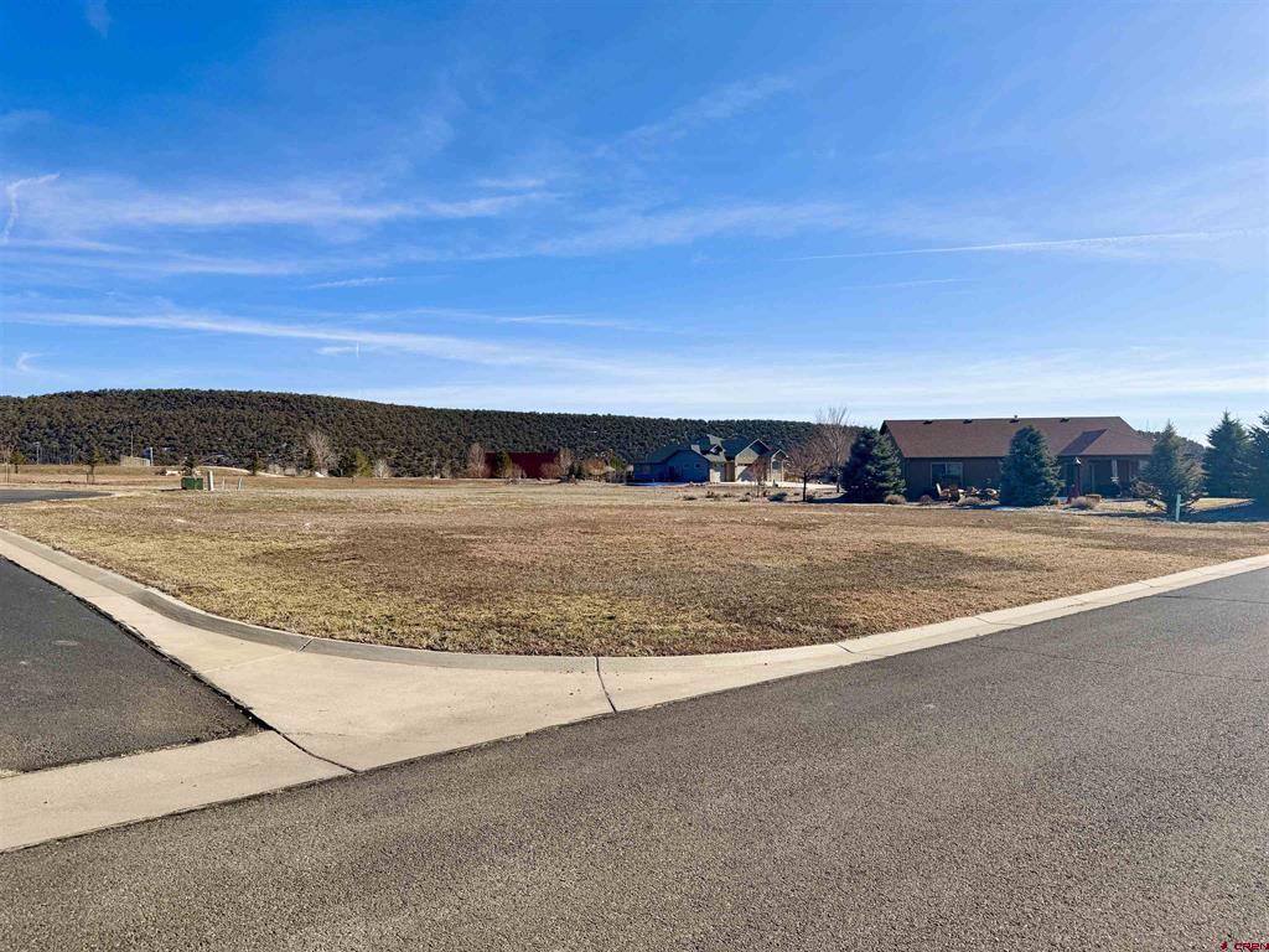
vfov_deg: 56.8
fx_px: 880
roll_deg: +0.5
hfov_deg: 71.6
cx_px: 634
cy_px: 476
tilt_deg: +0.5
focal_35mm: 24
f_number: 1.78
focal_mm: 6.76
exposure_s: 1/6711
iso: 80
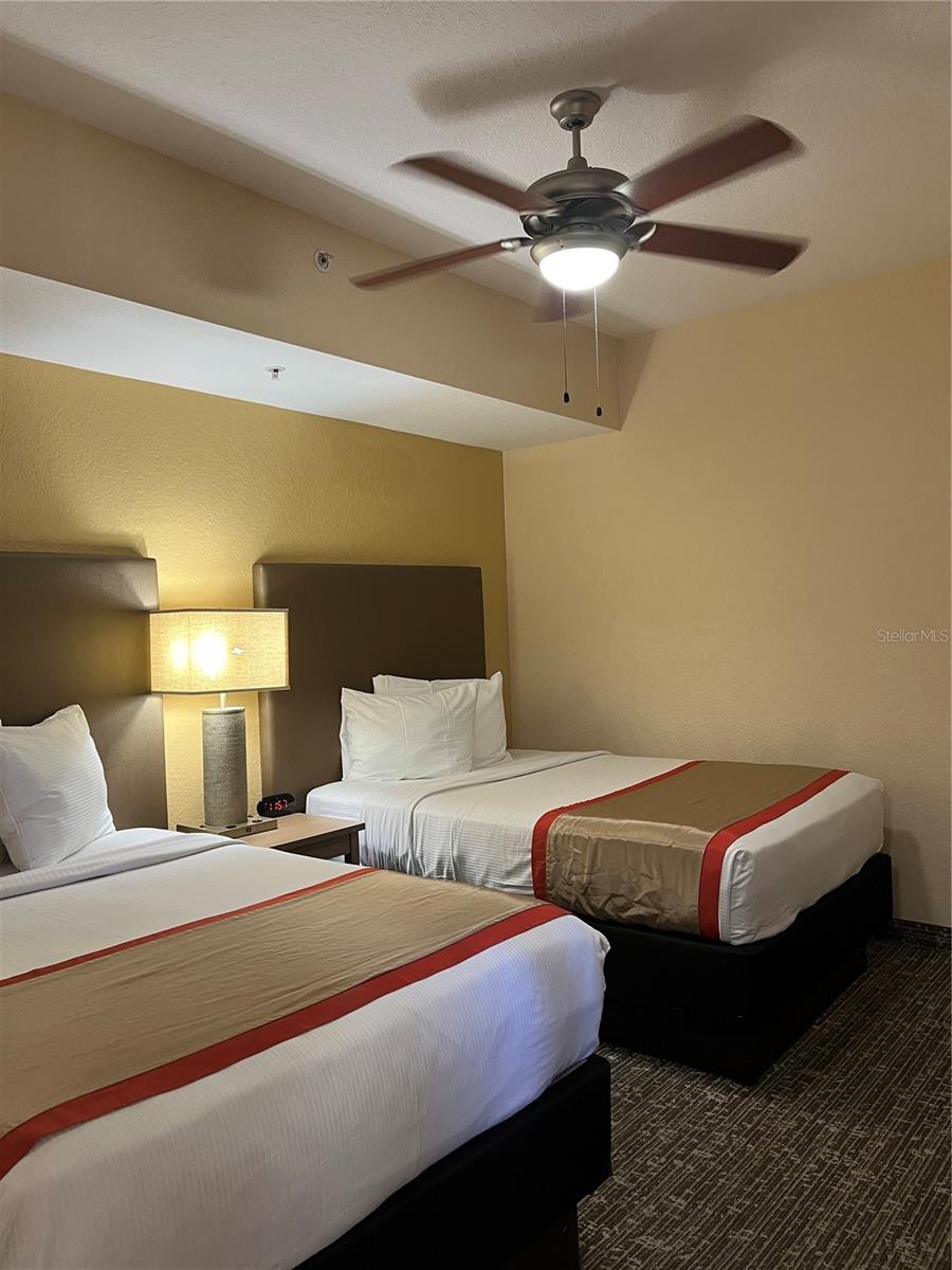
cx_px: 476
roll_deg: +4.0
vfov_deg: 67.3
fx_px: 953
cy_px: 635
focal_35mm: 26
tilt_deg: +1.1
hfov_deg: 53.1
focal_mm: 5.1
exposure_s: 1/60
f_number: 1.6
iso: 160
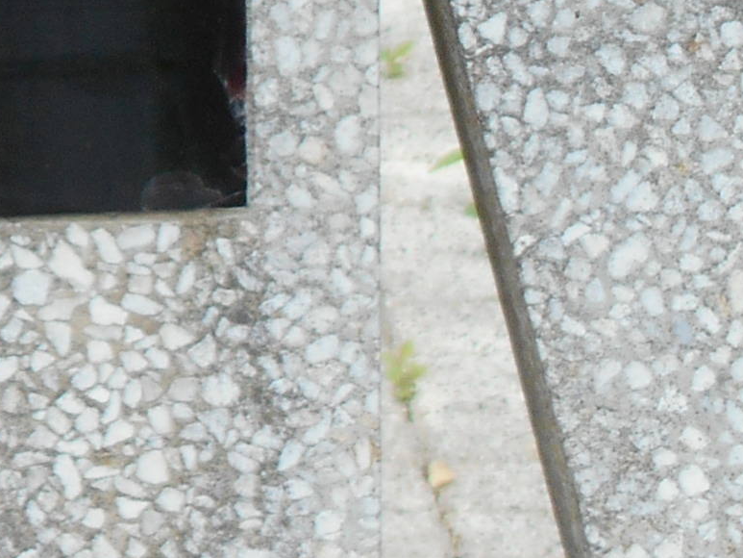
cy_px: 444
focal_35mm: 467
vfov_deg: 3.2
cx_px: 1571
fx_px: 10025
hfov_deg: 4.2
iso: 80
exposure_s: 1/160
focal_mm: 17.6
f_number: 5.5
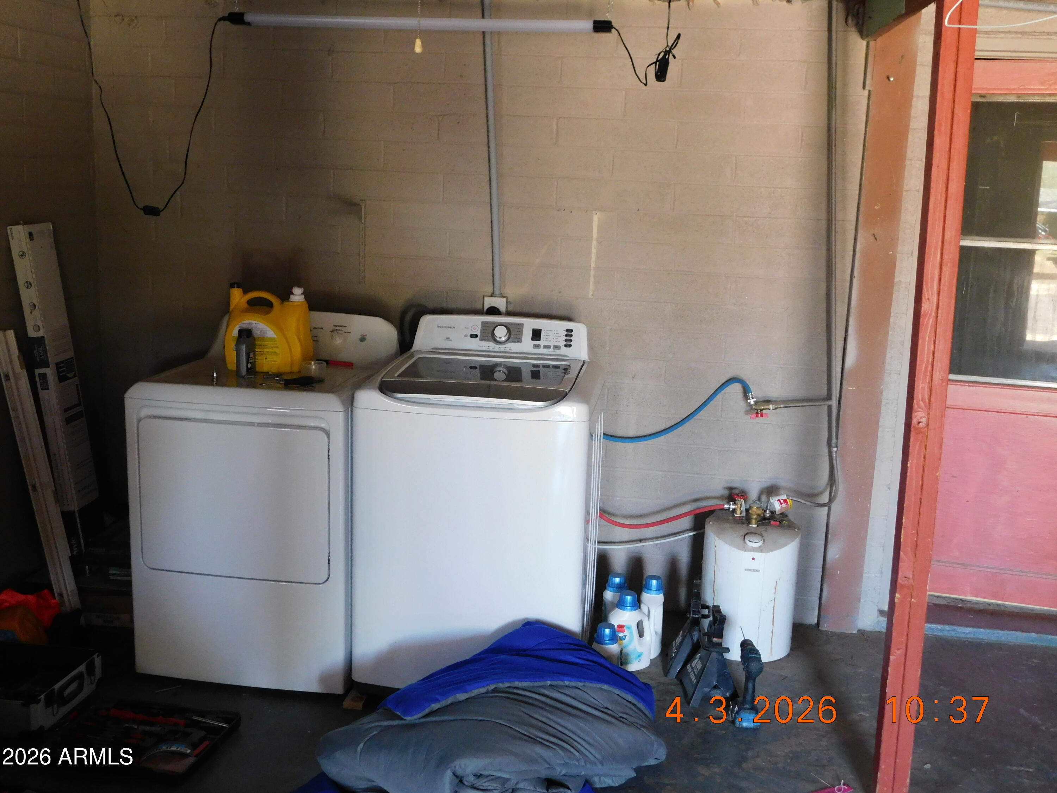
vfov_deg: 39.7
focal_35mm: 36
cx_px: 528
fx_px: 1099
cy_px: 396
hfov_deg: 51.4
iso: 400
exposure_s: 1/13
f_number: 3.5
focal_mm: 6.3
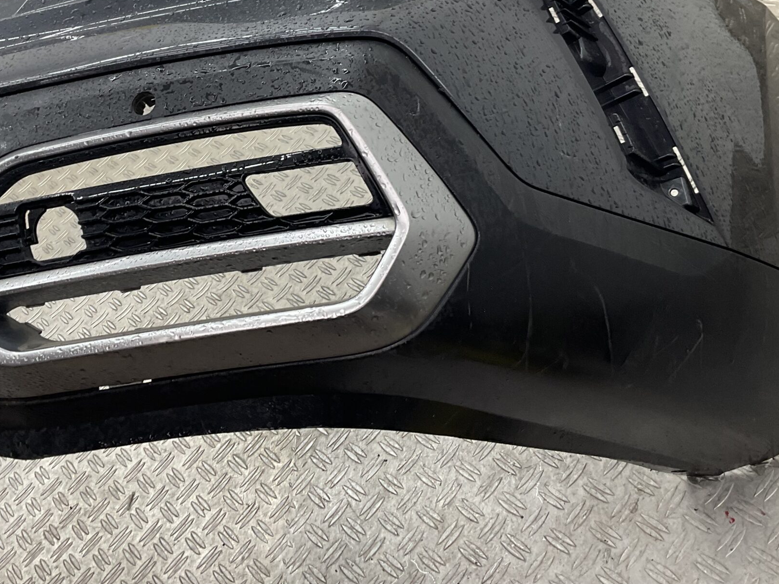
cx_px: 266
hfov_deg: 40.8
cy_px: 125
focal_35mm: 46
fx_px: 1035
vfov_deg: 30.8
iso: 40
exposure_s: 1/120
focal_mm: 3
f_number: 1.8
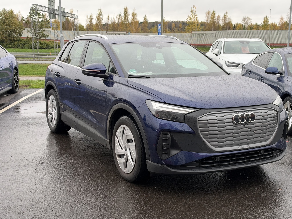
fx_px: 405
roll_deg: +0.1
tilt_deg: -9.8
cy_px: 110
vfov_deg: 30.3
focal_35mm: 48
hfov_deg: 39.7
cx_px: 146
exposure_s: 1/256
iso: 64
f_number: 1.8
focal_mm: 6.93
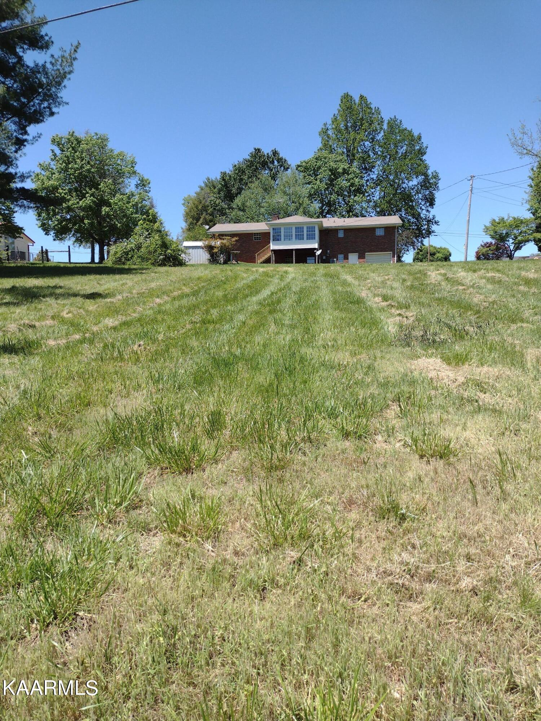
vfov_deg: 65.3
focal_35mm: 27
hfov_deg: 51.4
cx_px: 270
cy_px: 360
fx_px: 563
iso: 100
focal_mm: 4.71
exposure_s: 1/1521
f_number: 1.7
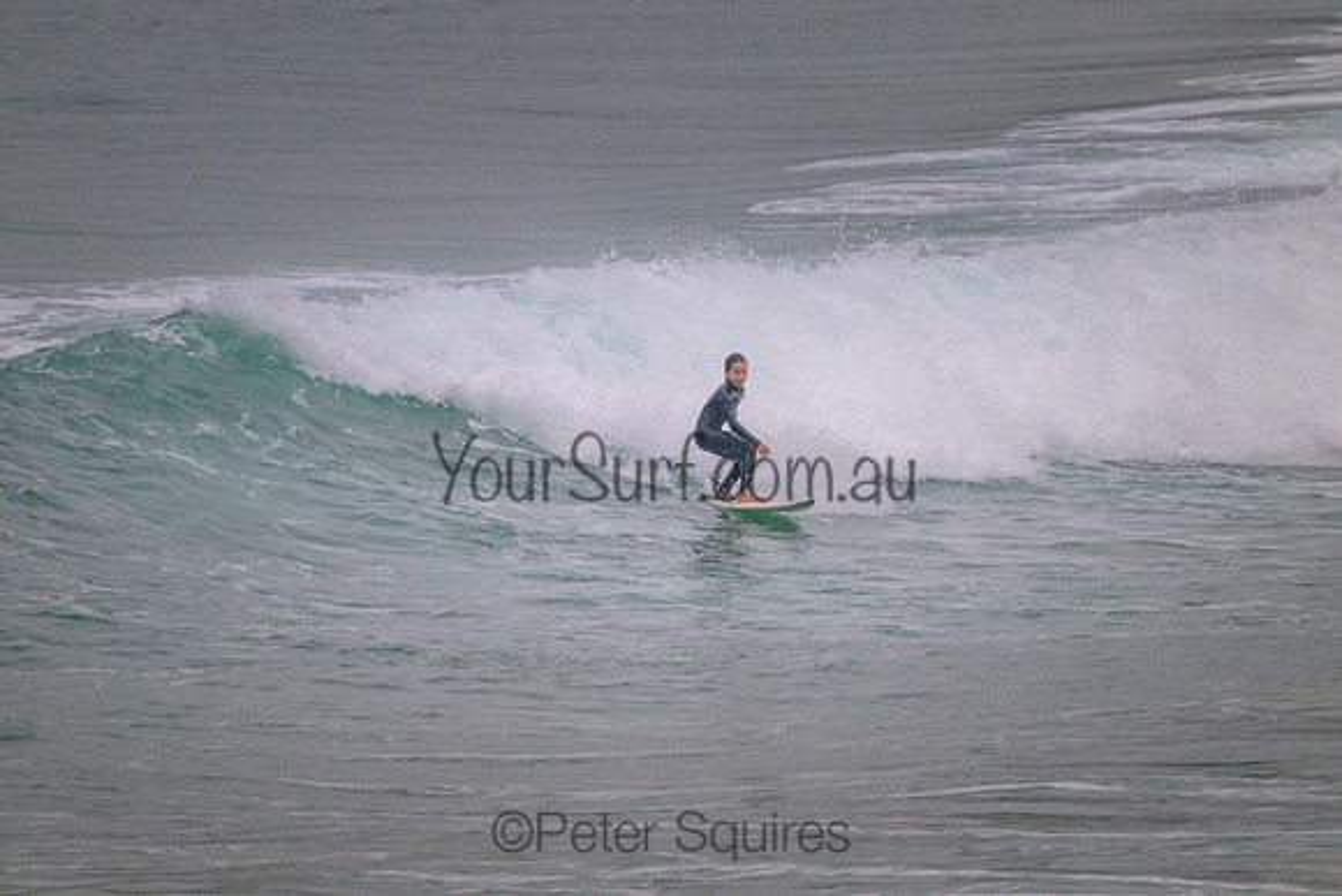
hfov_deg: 2.6
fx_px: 29828
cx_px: 671
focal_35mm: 800
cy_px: 448
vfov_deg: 1.7
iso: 3200
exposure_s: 1/1250
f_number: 11
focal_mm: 800
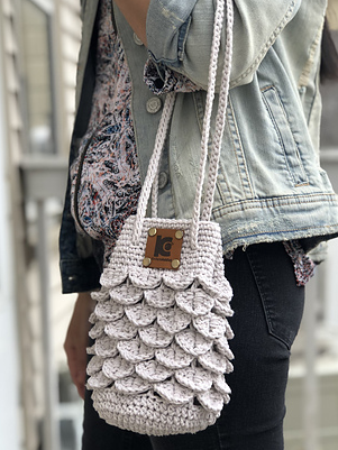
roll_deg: +2.1
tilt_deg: -5.5
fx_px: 924
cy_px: 267
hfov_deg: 20.7
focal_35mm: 71
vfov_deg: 27.3
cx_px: 180
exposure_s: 1/40
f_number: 2.8
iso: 20
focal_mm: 6.6
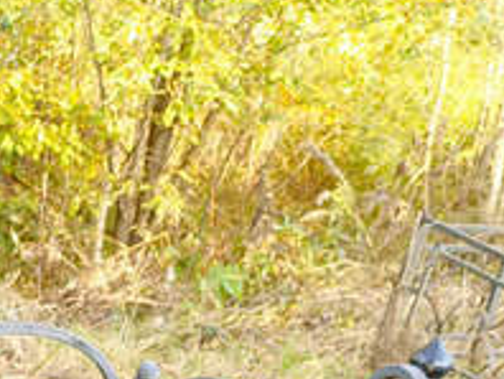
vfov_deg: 13.1
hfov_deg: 17.8
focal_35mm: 101
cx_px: -206
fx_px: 1472
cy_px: 705
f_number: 1.69
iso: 195
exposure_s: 1/50
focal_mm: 4.76
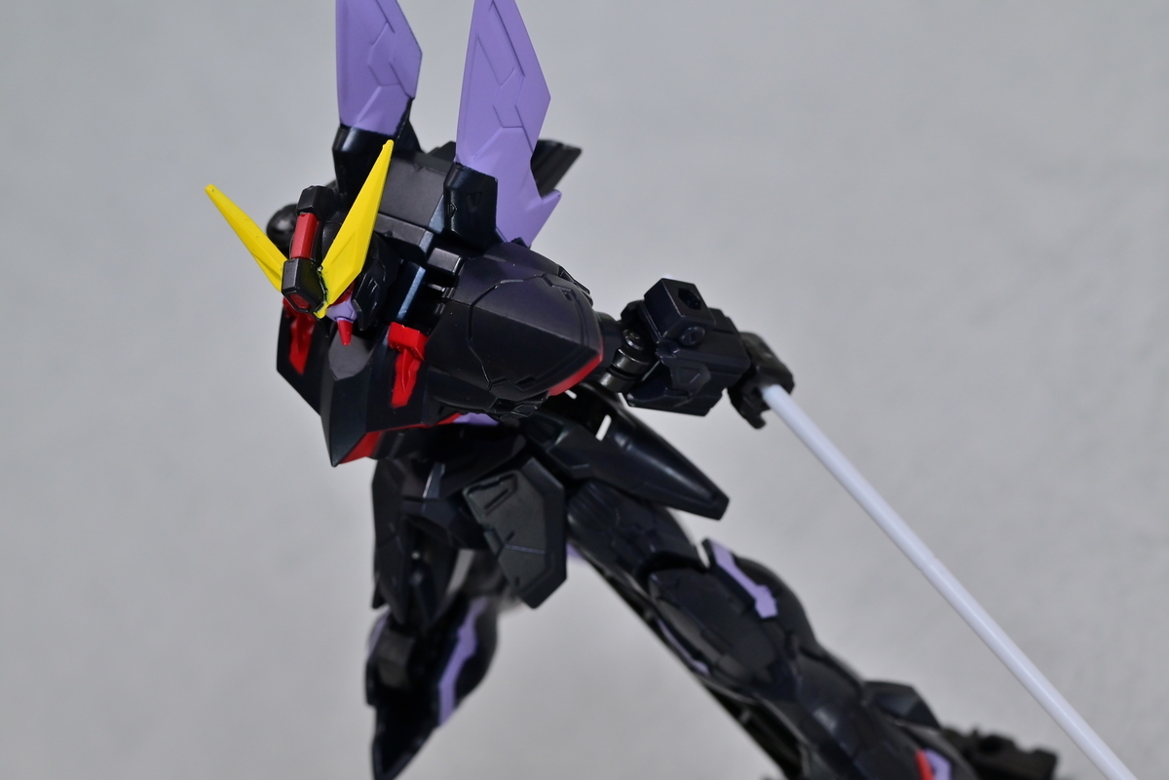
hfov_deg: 27.0
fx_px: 2435
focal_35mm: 75
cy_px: 390
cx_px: 584
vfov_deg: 18.2
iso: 400
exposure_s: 1/1.3
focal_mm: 50
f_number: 10
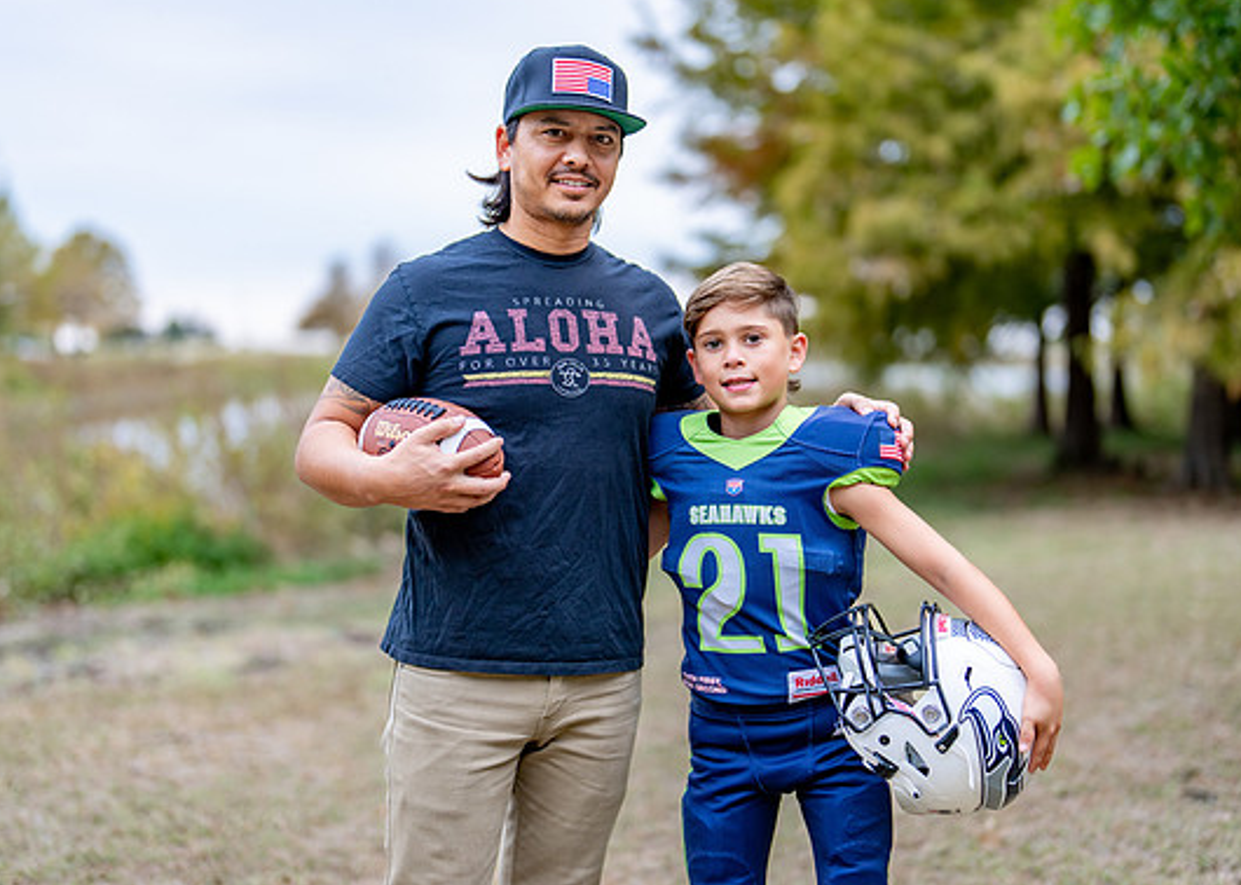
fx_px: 2114
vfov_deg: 23.7
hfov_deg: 32.7
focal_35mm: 60
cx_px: 623
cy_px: 432
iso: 100
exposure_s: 1/400
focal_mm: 50
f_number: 1.2
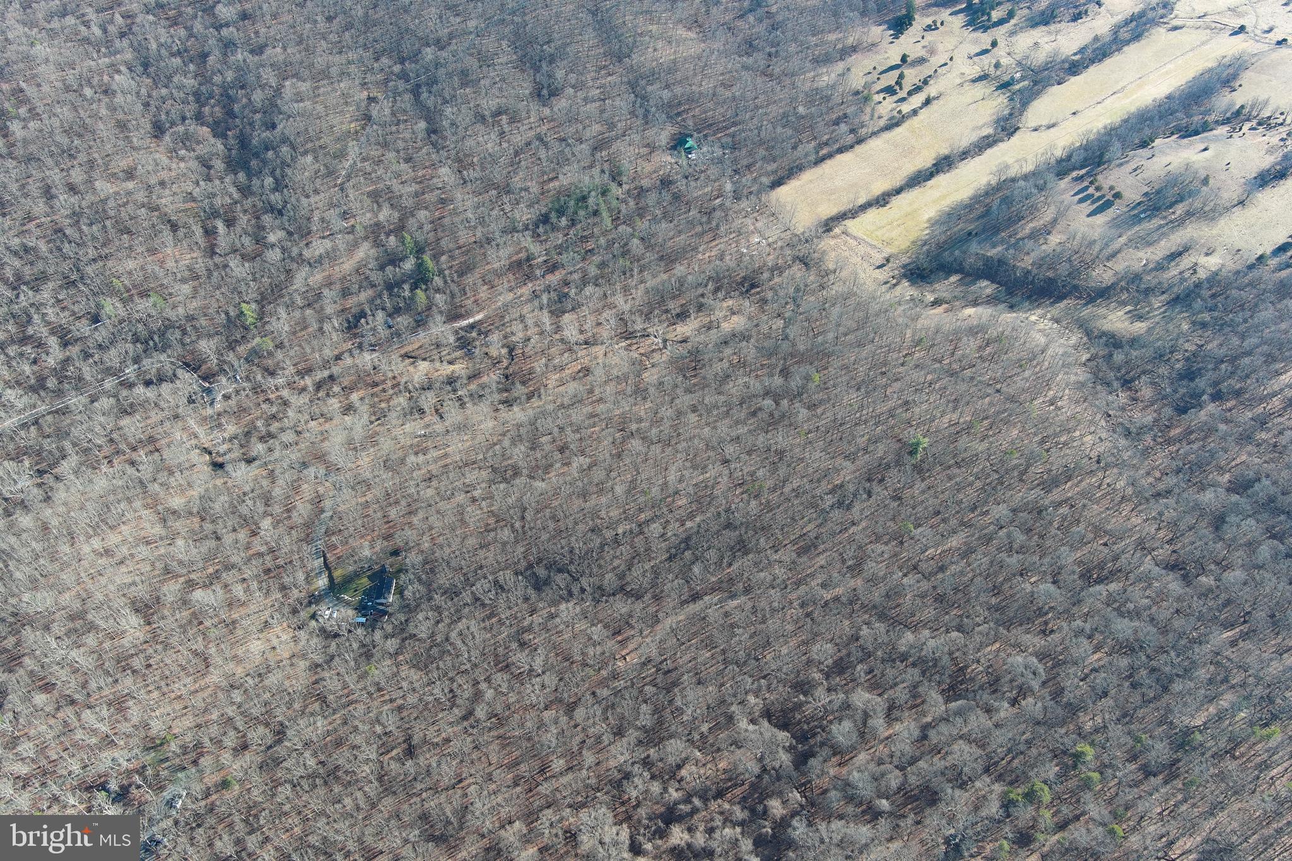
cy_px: 430
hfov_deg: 63.7
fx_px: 1041
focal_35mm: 29
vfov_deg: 45.0
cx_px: 646
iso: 100
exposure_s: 1/222
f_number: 2.8
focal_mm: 10.57
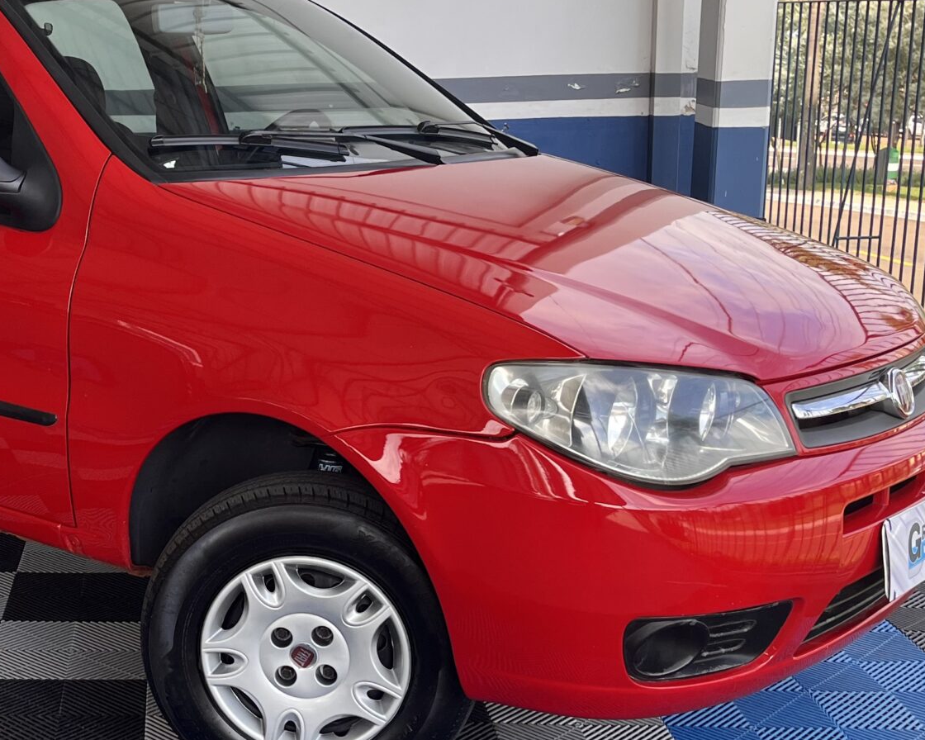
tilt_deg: -16.0
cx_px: 178
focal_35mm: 58
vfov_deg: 26.2
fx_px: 1588
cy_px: 415
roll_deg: +2.7
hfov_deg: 31.6
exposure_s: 1/577
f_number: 1.6
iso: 50
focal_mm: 5.1
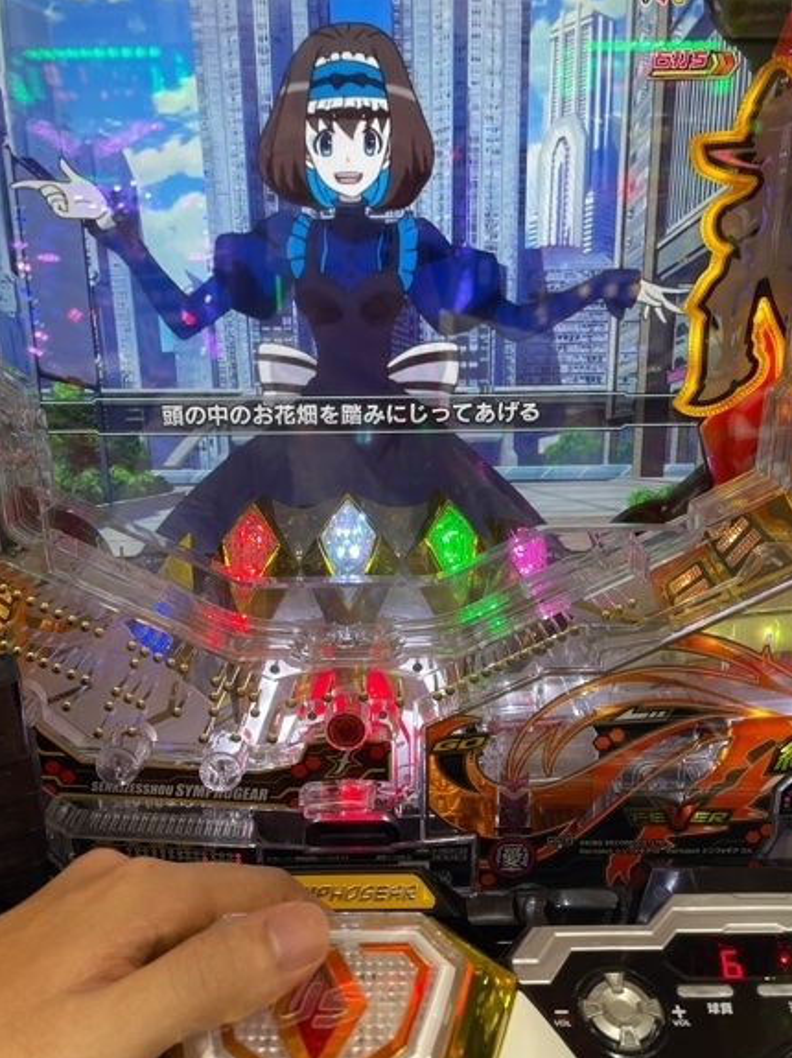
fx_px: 885
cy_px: 544
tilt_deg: -19.4
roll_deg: +2.3
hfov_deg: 48.2
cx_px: 379
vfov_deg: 61.7
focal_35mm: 29
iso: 80
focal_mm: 4.2
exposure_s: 1/120
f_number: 1.6
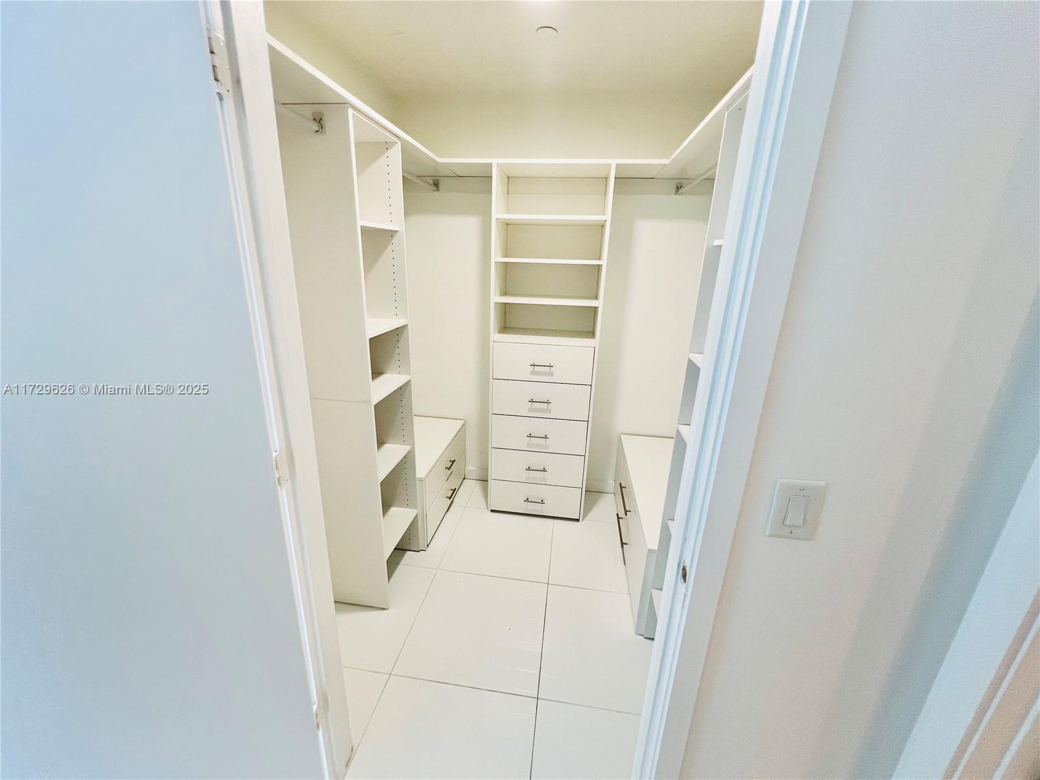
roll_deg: -1.8
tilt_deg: -18.4
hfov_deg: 106.2
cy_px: 390
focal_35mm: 13
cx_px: 520
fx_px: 391
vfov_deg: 89.9
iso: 200
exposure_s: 1/120
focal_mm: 1.57
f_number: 1.8
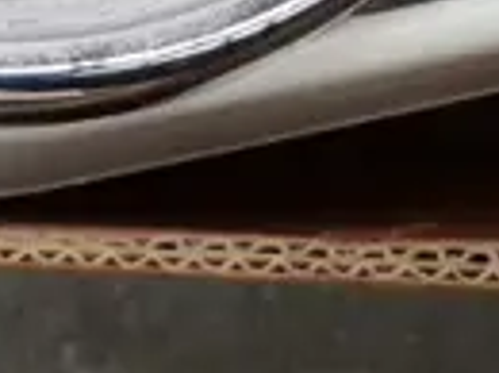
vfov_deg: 4.1
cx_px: 806
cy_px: -977
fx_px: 4993
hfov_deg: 5.7
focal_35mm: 347
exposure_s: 1/60
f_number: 4.2
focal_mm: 22
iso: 2500
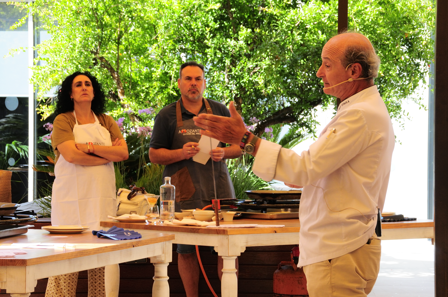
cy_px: 148
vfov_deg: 9.3
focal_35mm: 147
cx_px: 224
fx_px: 1827
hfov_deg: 14.0
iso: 800
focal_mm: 98
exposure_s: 1/100
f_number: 14
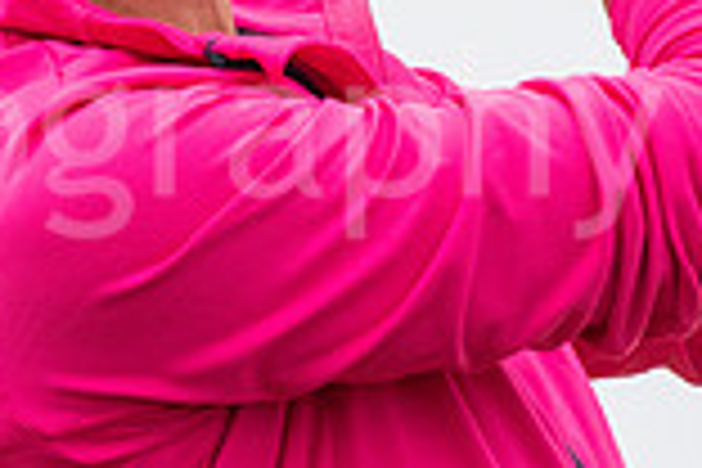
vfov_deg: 0.5
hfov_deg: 0.7
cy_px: -88
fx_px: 54245
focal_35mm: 2782
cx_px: 90
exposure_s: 1/1000
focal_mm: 500
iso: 800
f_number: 7.1
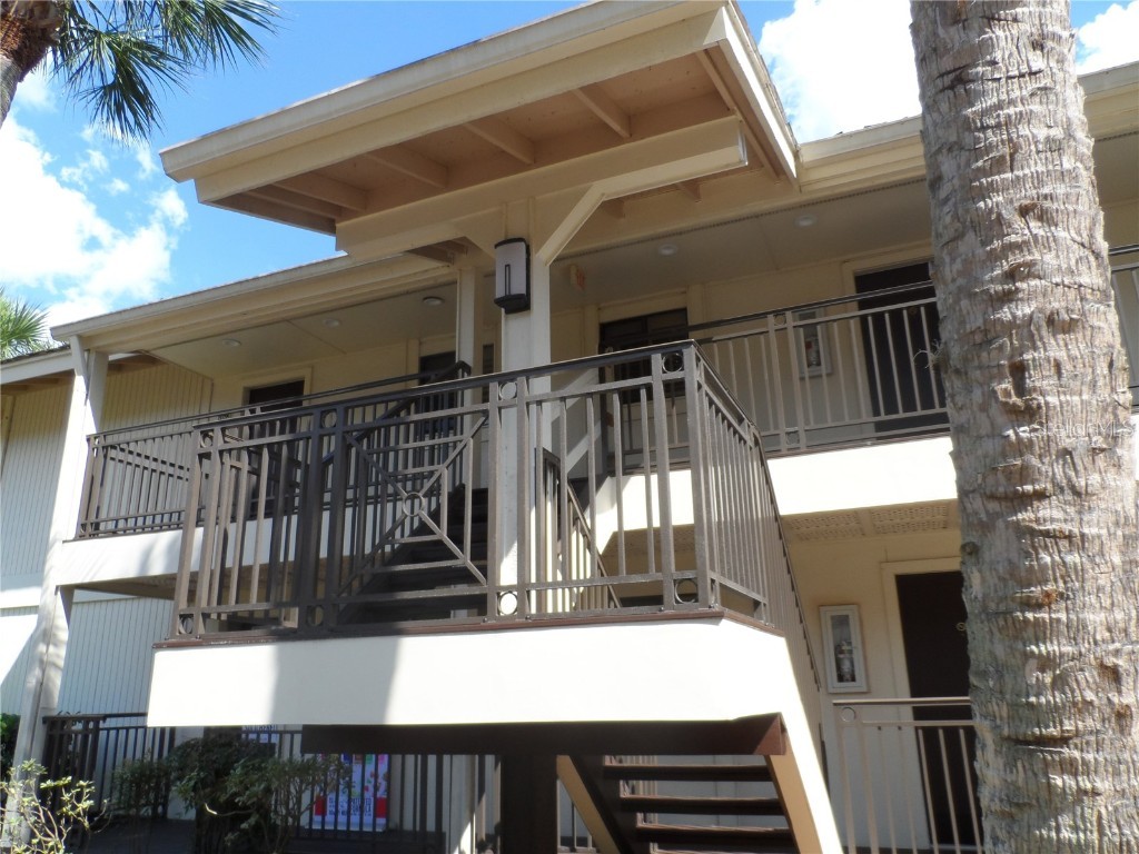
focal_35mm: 24
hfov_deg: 71.6
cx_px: 570
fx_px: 790
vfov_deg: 56.8
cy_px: 427
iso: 80
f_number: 3.2
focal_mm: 4
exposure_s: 1/350
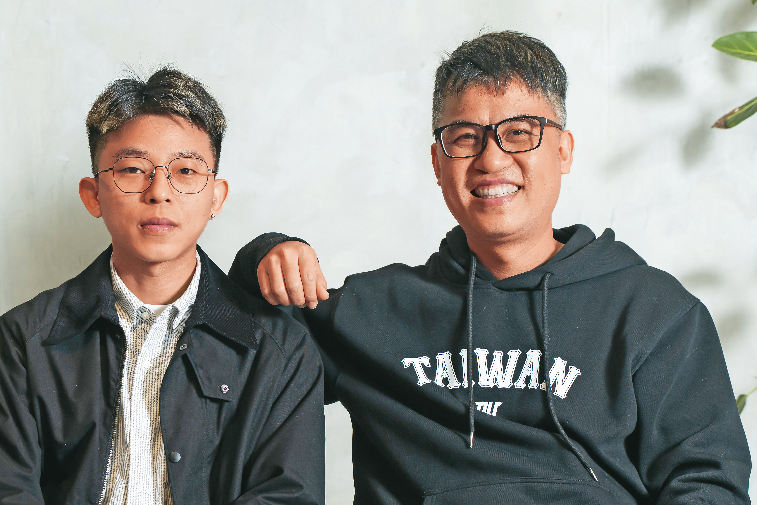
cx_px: 273
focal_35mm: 123
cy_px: 366
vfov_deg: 11.1
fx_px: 2586
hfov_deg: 16.6
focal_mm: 72
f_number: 4
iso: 640
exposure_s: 1/200
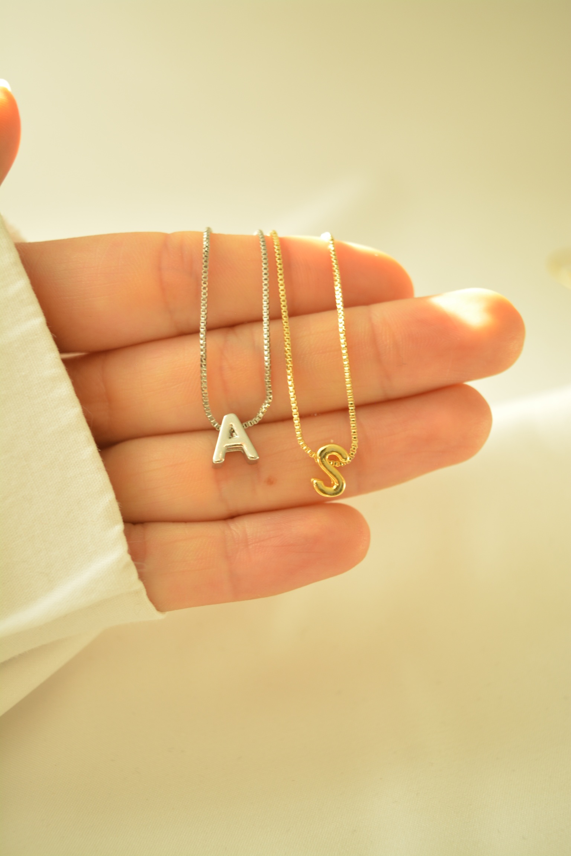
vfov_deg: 45.0
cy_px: 428
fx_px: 1035
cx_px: 286
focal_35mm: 44
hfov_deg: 30.8
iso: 320
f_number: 4.2
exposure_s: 1/40
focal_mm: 29
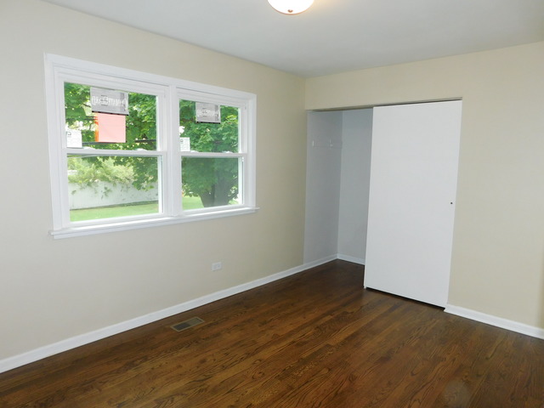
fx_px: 361
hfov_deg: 73.9
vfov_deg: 58.9
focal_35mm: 23
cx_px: 272
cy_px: 204
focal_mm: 4
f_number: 3
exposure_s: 1/30
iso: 200
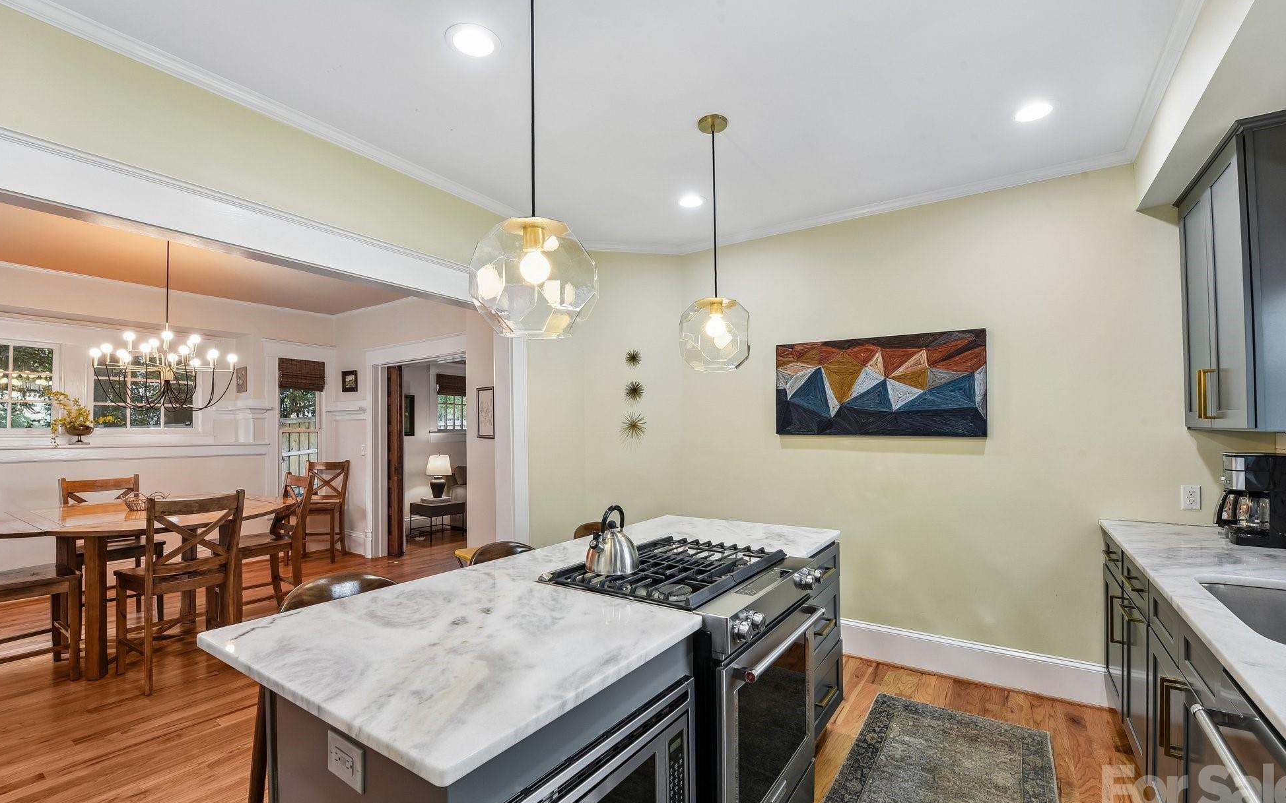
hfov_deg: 101.5
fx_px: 526
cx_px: 636
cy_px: 444
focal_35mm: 15
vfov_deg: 74.5
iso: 200
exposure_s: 1/5
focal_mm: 14
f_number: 11
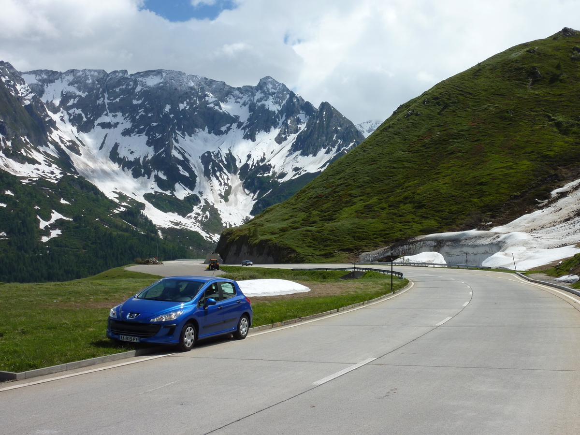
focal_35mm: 42
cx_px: 290
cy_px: 218
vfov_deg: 34.3
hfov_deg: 44.8
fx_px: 704
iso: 80
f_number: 5.6
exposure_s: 1/640
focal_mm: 6.9
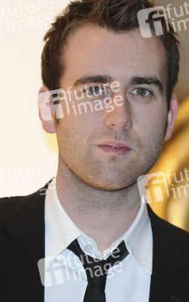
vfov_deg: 6.2
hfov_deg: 3.9
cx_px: 105
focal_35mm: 336
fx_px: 2765
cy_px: 143
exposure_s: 1/160
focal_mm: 200
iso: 640
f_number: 4.5
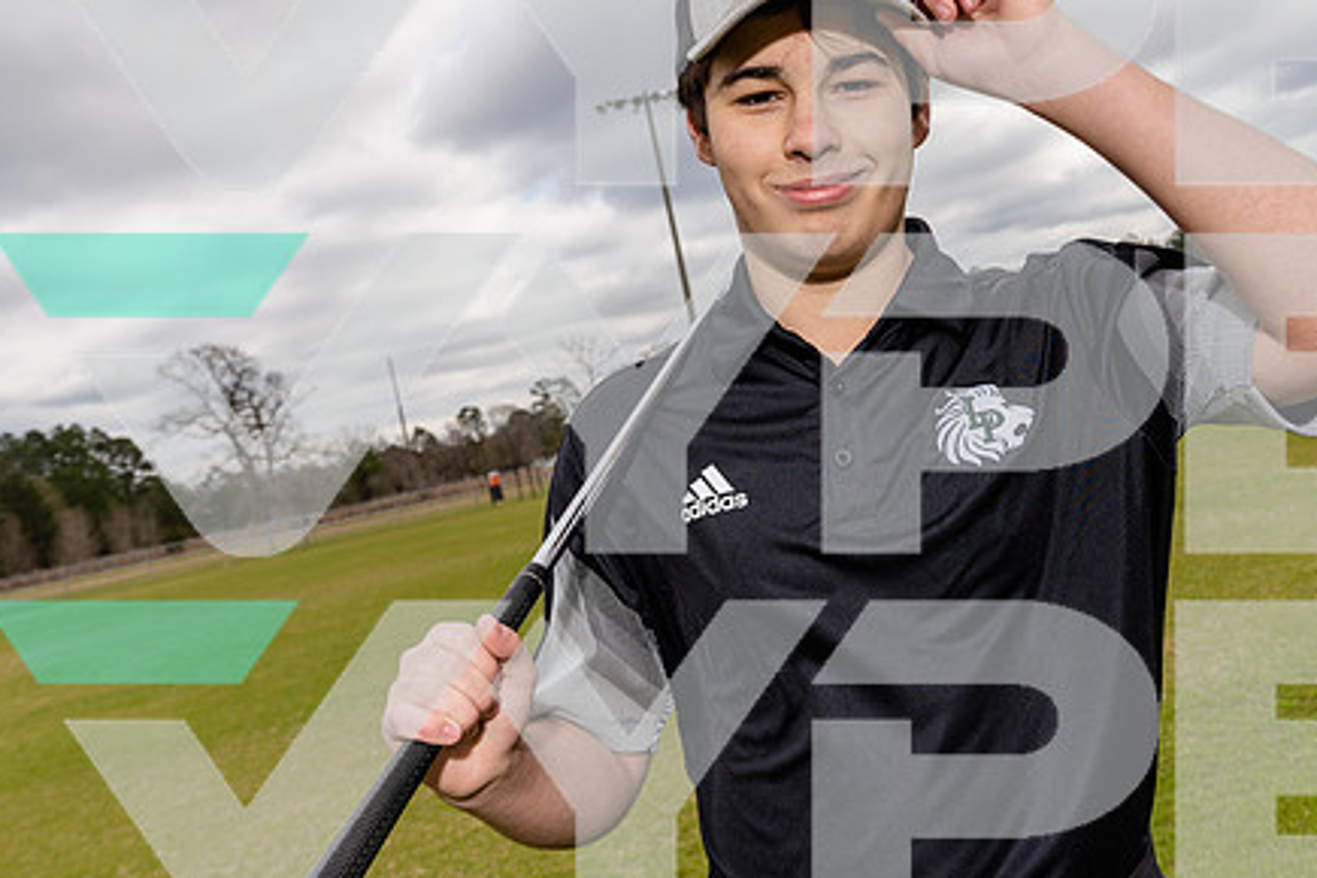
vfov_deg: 30.5
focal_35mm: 44
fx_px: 1610
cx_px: 763
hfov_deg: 44.4
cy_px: 395
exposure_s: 1/250
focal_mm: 33
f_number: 9
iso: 160
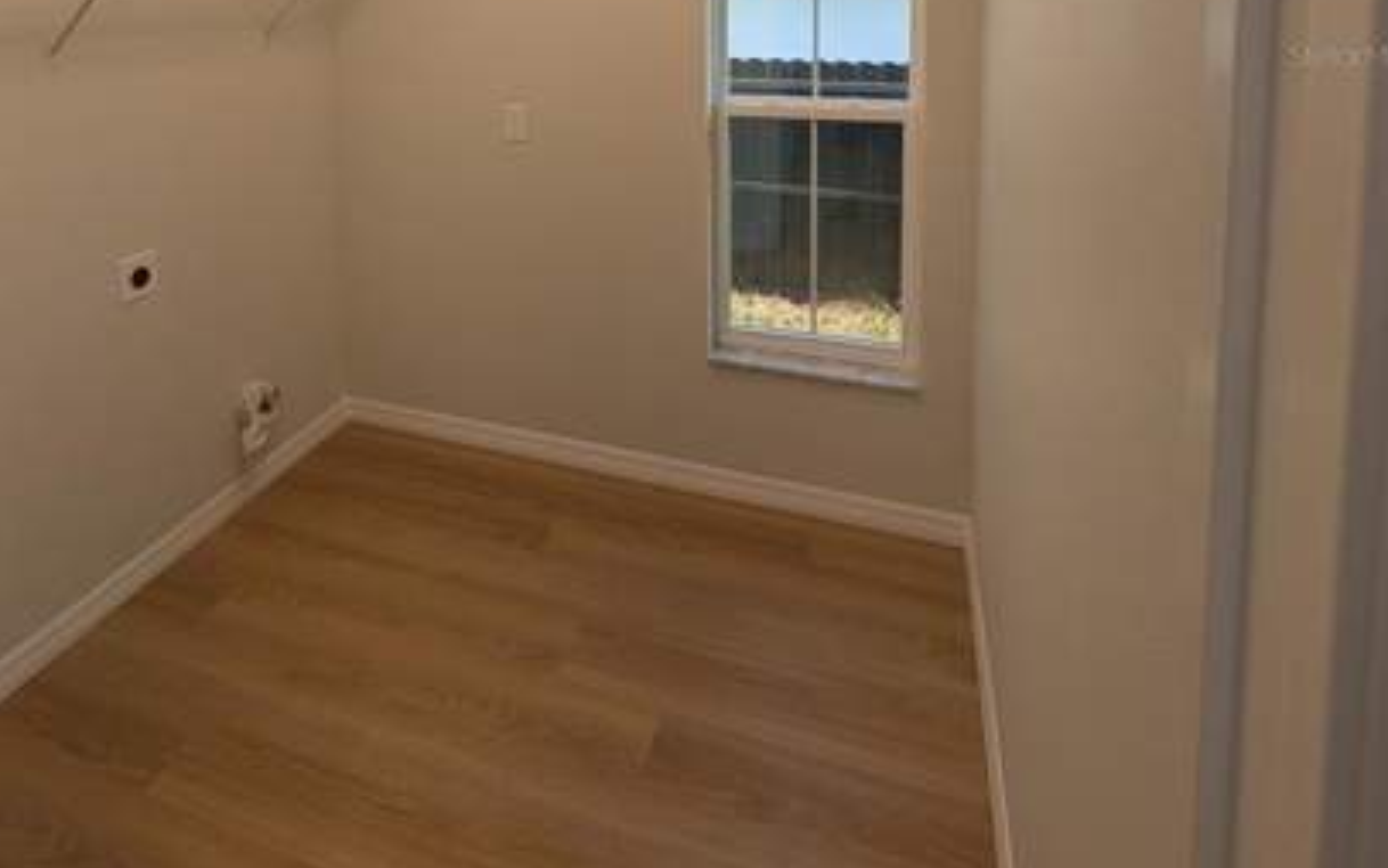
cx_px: 598
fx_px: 757
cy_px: 53
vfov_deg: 51.1
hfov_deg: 84.6
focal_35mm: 20
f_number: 1.7
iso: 46
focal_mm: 2.02
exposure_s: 1/164
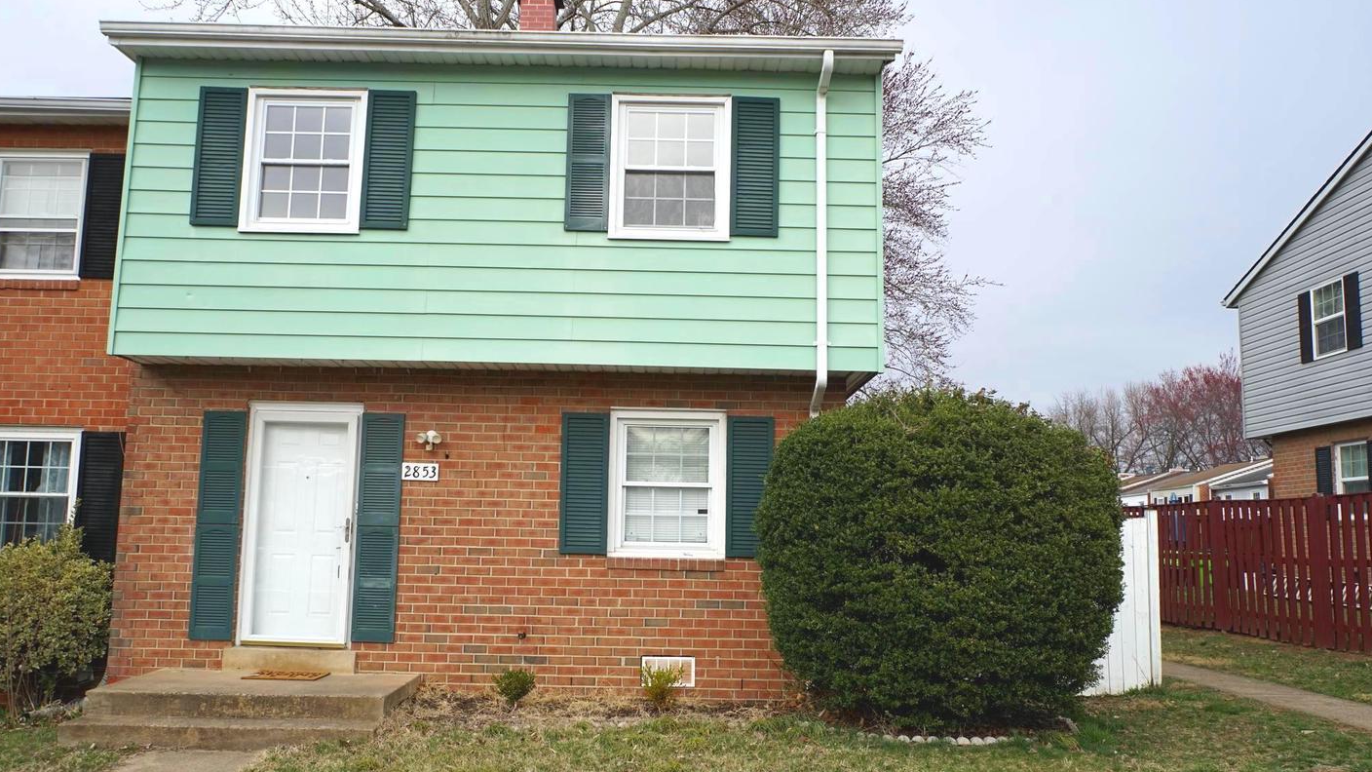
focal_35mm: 30
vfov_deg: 38.9
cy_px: 399
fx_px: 1091
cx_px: 679
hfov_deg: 64.3
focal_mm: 28
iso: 100
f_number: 6.3
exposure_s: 1/80
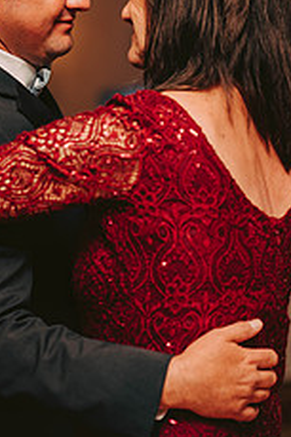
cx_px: 141
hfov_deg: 5.7
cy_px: 101
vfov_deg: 8.6
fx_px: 2902
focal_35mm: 239
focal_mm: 122
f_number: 2.8
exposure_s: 1/60
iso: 800
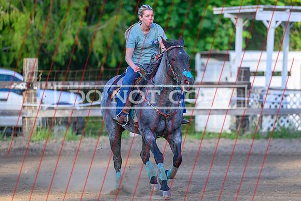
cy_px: 100
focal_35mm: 280
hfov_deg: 7.4
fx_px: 2339
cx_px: 168
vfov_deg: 4.9
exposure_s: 1/2500
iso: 1100
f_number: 2.8
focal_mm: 200
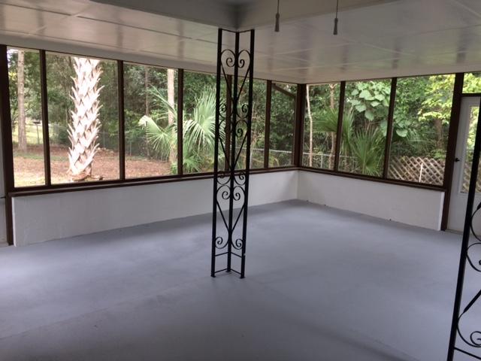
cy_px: 180
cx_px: 240
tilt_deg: -7.6
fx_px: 403
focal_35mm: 29
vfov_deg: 48.2
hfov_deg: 61.7
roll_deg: -0.6
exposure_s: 1/30
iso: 40
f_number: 2.2
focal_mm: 4.15
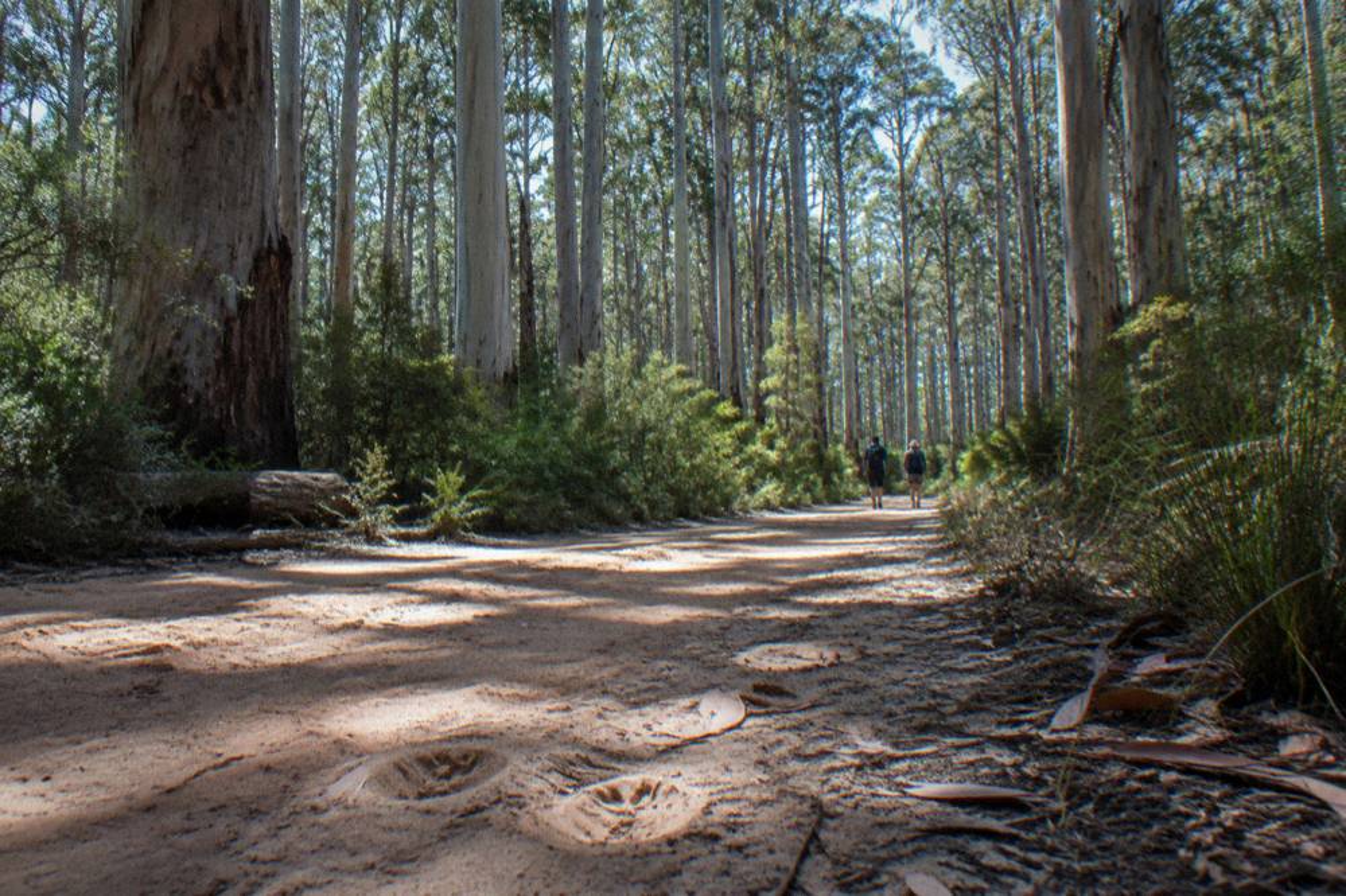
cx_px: 673
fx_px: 1495
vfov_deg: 33.4
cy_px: 448
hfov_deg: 48.5
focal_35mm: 40
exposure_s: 1/500
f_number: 4.5
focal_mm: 40
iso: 320
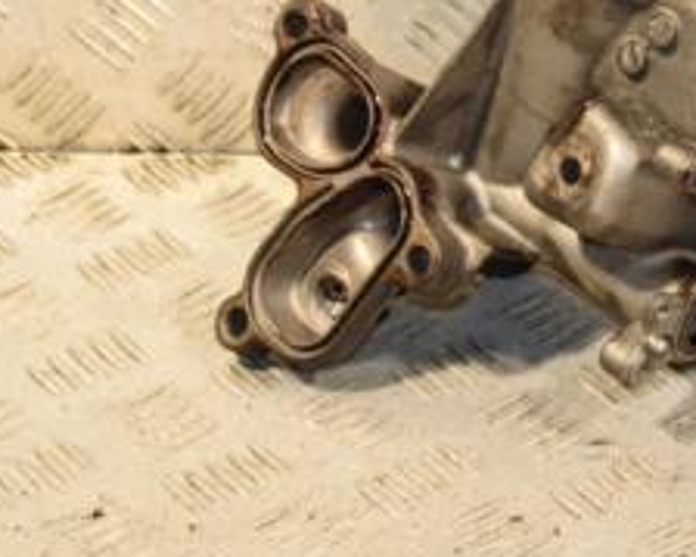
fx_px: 3109
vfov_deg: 10.2
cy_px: 22
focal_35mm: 151
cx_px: 764
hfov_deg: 12.6
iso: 800
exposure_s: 1/200
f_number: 5.6
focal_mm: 40
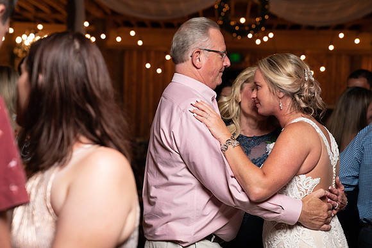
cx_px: 186
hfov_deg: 28.8
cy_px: 124
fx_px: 723
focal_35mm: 70
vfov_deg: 19.5
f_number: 4
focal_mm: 70
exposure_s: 1/200
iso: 2000
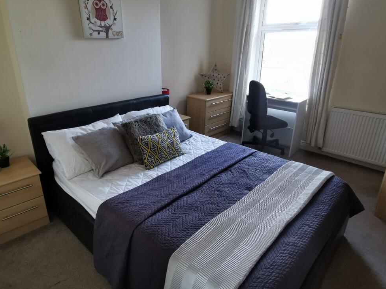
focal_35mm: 22
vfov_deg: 61.1
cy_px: 143
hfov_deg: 76.3
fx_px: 245
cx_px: 186
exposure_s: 1/33.3
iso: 250
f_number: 2.2
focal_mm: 2.35
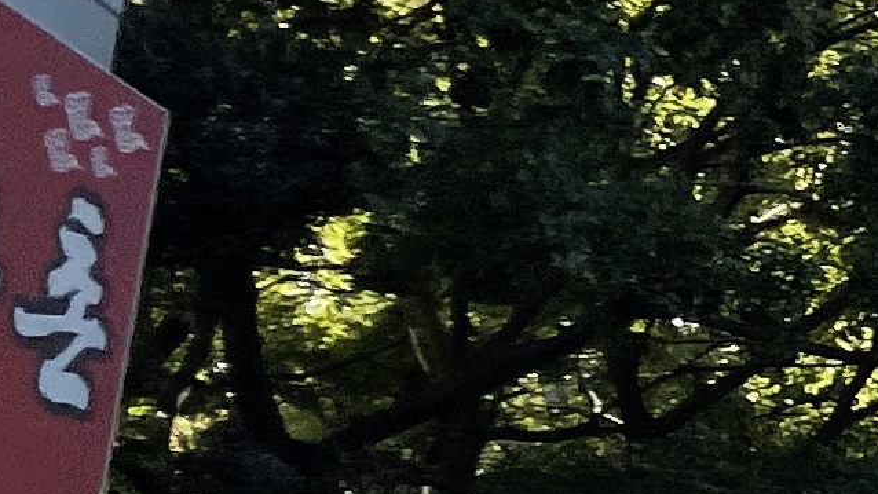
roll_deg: -2.6
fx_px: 4168
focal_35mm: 179
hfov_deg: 9.4
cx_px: 2656
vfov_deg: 6.8
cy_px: 303
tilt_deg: +16.1
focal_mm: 4.2
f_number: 1.6
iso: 32
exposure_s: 1/2451
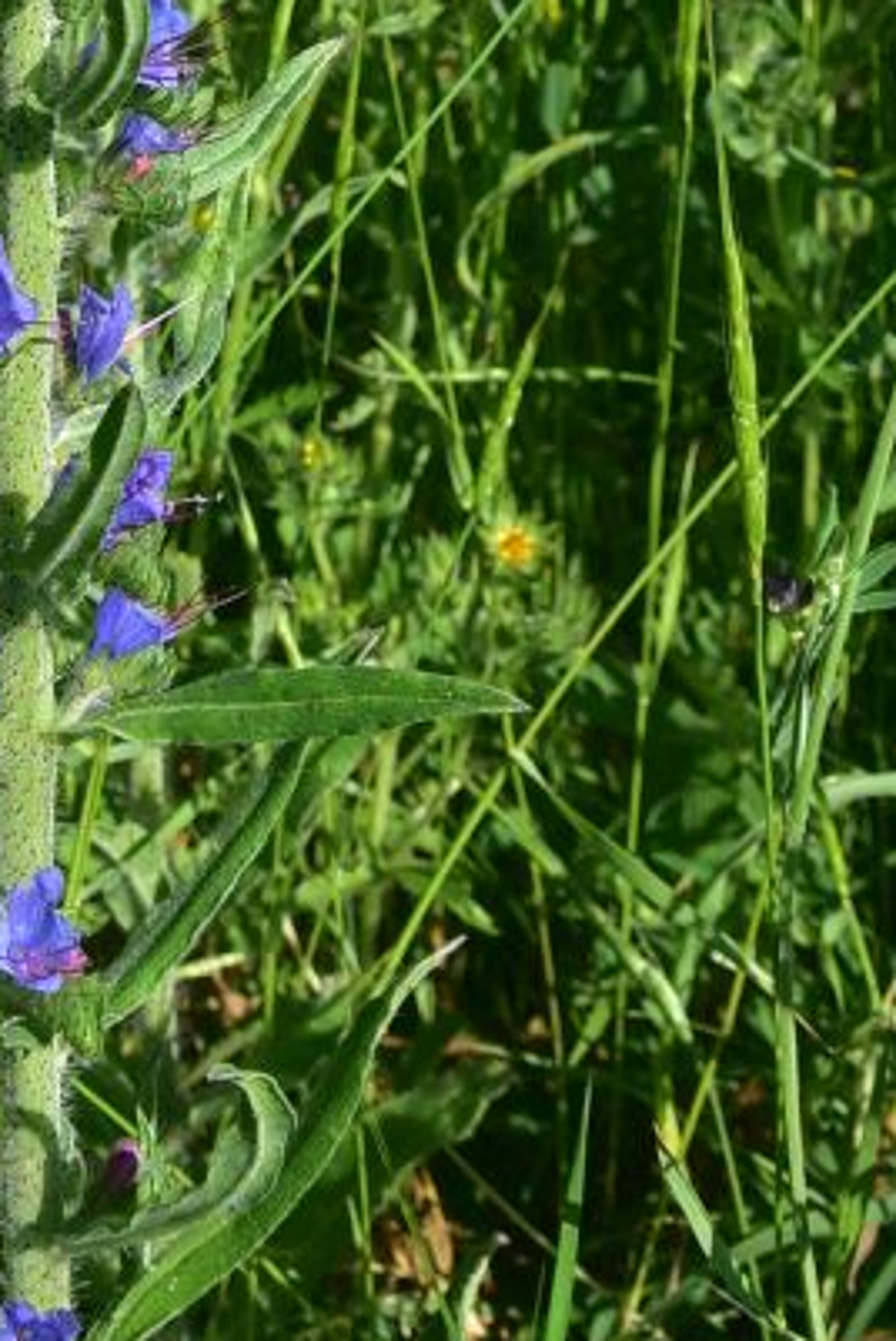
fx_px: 6037
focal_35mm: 162
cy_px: -405
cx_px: 129
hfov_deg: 8.5
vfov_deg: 12.3
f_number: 10
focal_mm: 50
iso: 100
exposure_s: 1/125
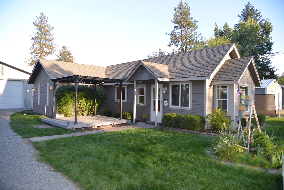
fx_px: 189
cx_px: 142
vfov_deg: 53.2
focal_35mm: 24
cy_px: 95
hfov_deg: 73.7
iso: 180
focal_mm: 24
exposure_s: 1/200
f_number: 4
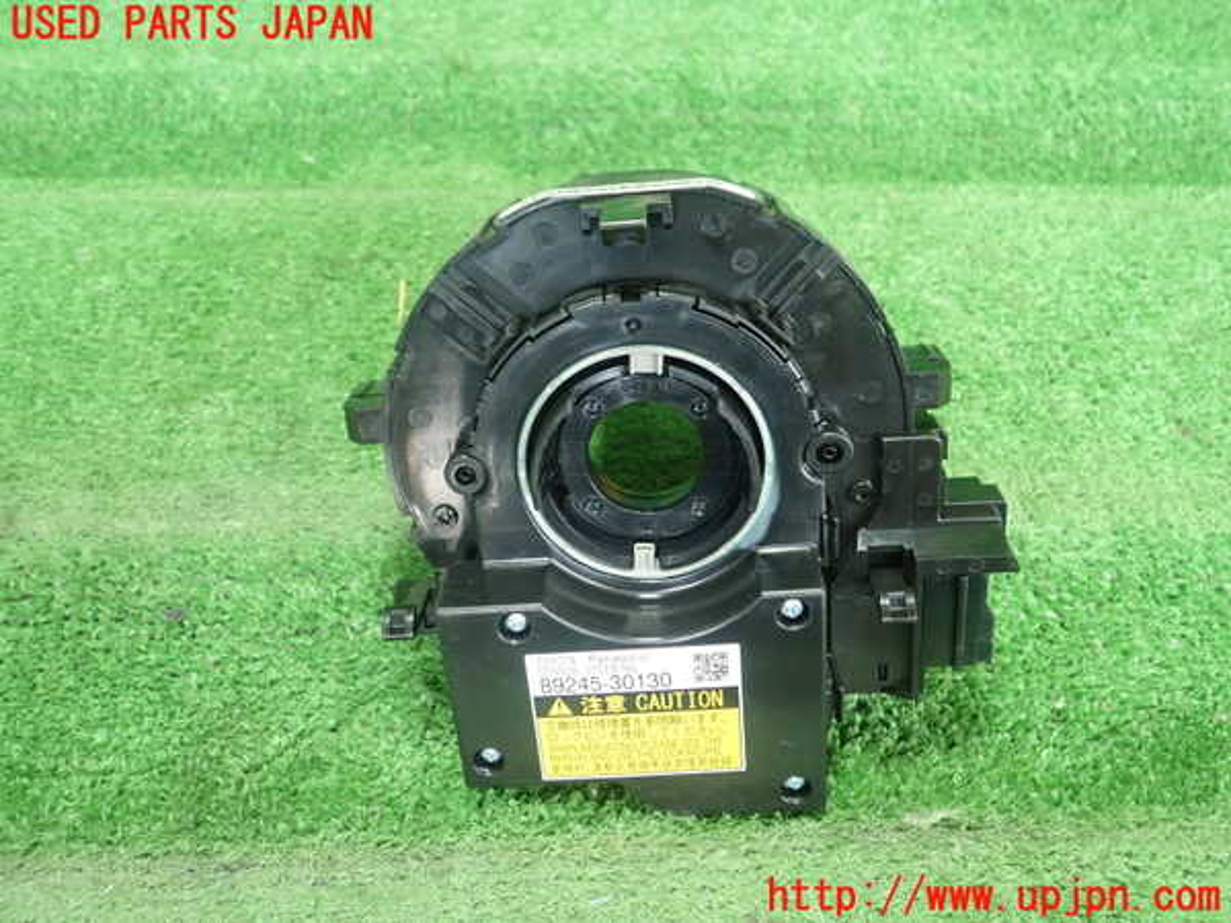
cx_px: 616
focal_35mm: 30
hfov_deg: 60.0
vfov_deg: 46.8
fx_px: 1067
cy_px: 462
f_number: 2.3
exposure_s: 1/125
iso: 800
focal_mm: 5.5
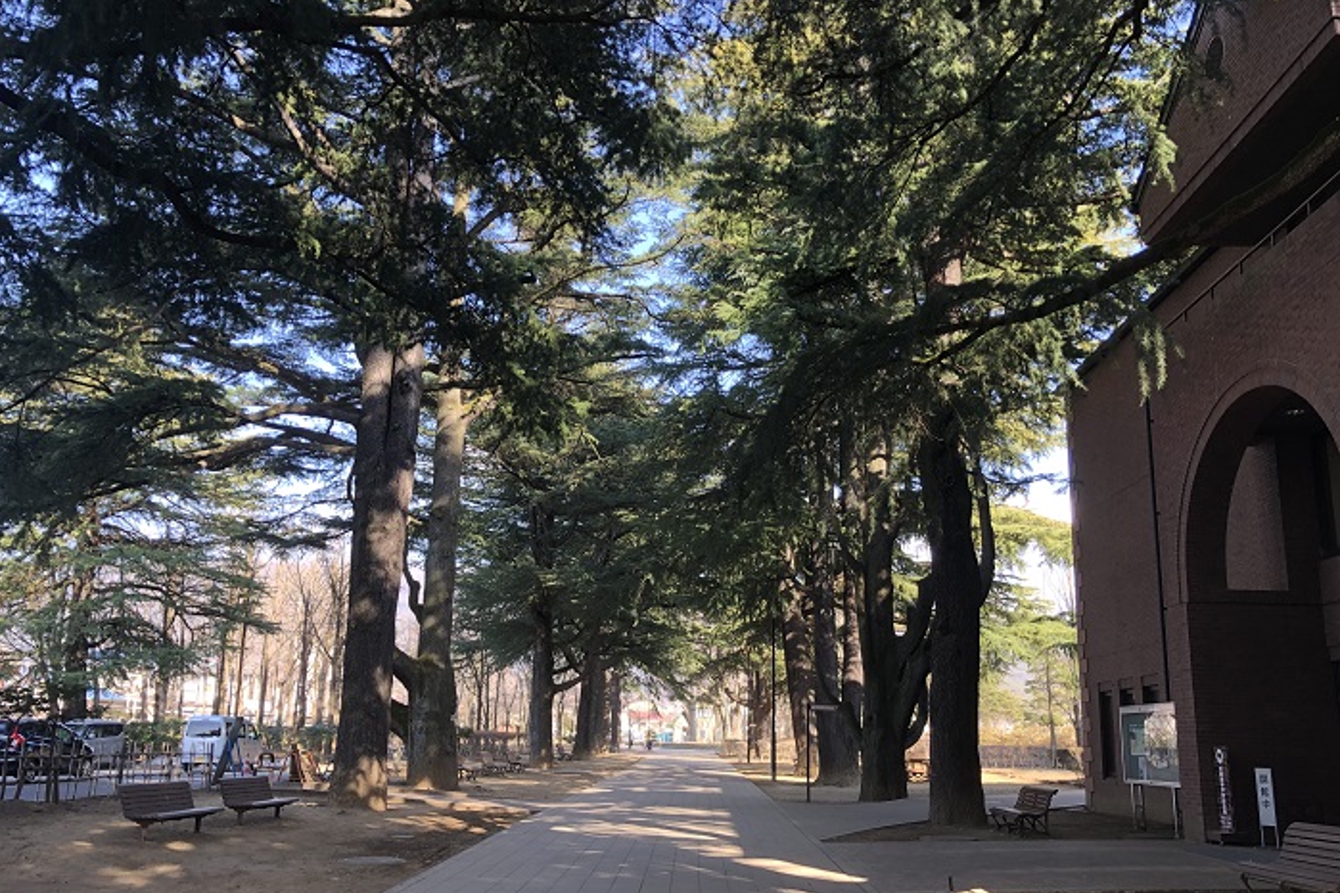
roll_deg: -0.9
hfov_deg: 61.9
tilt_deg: +12.0
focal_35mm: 30
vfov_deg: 43.5
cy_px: 508
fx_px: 1117
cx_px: 681
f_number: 1.8
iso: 32
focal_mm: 3.99
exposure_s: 1/120
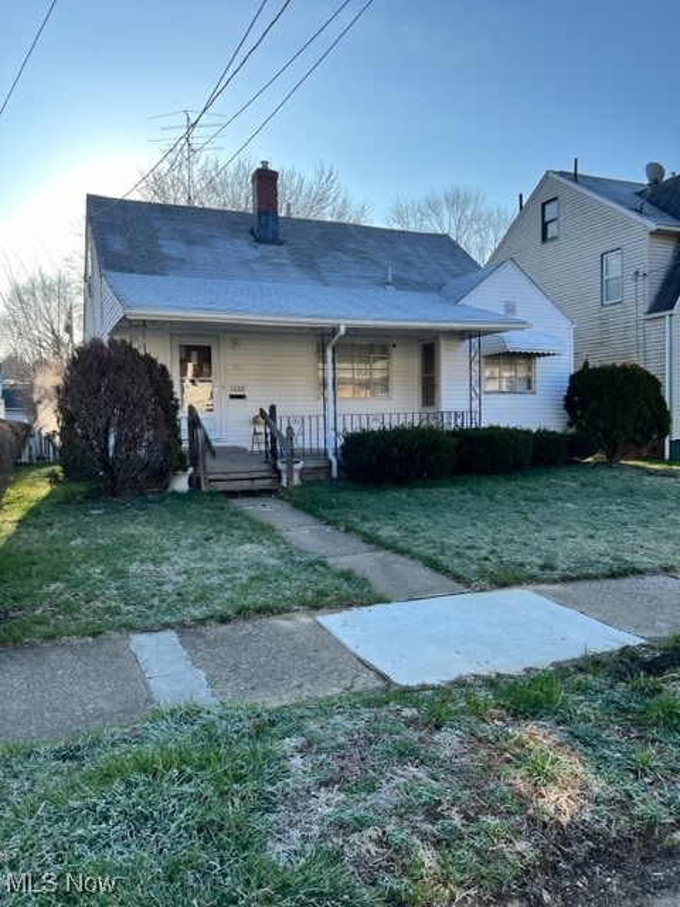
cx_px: 340
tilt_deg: -1.3
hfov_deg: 53.1
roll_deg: +1.5
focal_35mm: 26
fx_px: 681
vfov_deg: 67.3
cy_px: 454
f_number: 1.5
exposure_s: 1/1575
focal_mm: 5.7
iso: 50
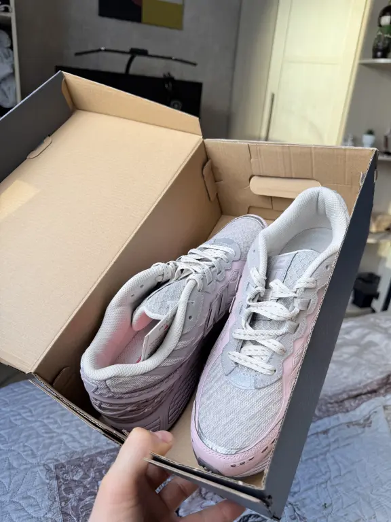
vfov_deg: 71.6
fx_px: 361
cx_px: 196
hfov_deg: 56.8
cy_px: 261
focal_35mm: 24
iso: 64
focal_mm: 6.76
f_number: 1.78
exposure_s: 1/180
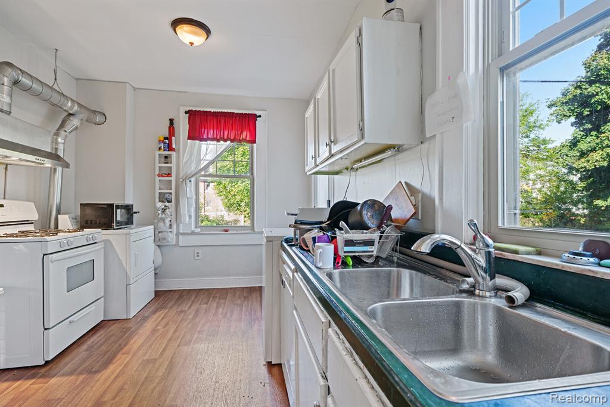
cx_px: 305
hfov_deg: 96.8
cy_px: 204
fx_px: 271
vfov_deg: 73.7
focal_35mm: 16
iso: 200
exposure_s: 1/5
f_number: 7.1
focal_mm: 16
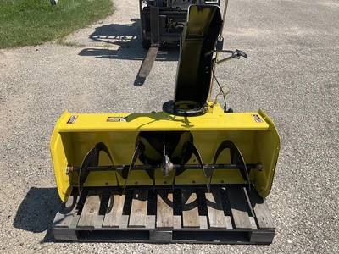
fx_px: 284
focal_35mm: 29
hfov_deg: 61.7
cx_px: 170
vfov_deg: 48.2
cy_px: 127
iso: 25
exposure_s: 1/2141
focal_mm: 3
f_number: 1.8
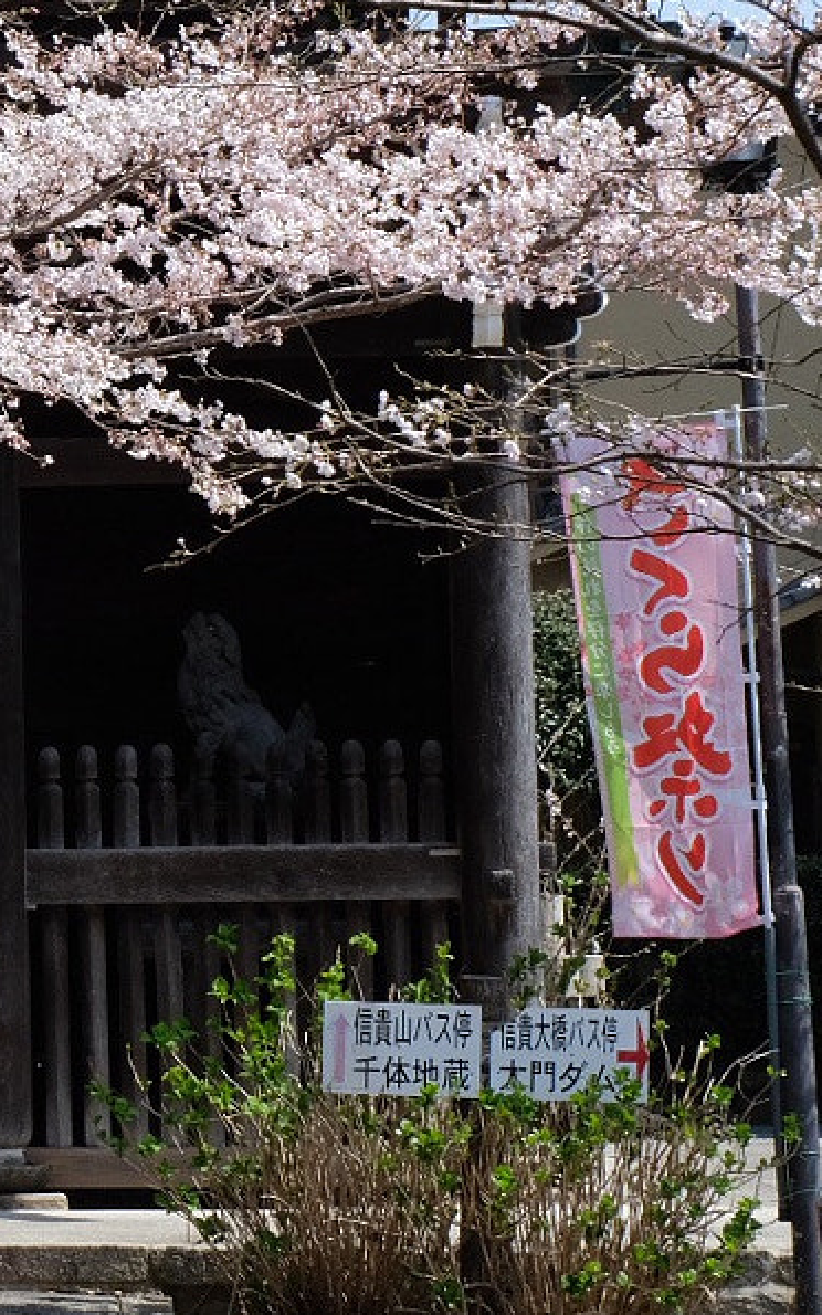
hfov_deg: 8.1
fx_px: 5698
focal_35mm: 159
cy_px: 224
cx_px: -462
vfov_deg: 13.1
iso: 640
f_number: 11
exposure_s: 1/125
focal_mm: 38.7
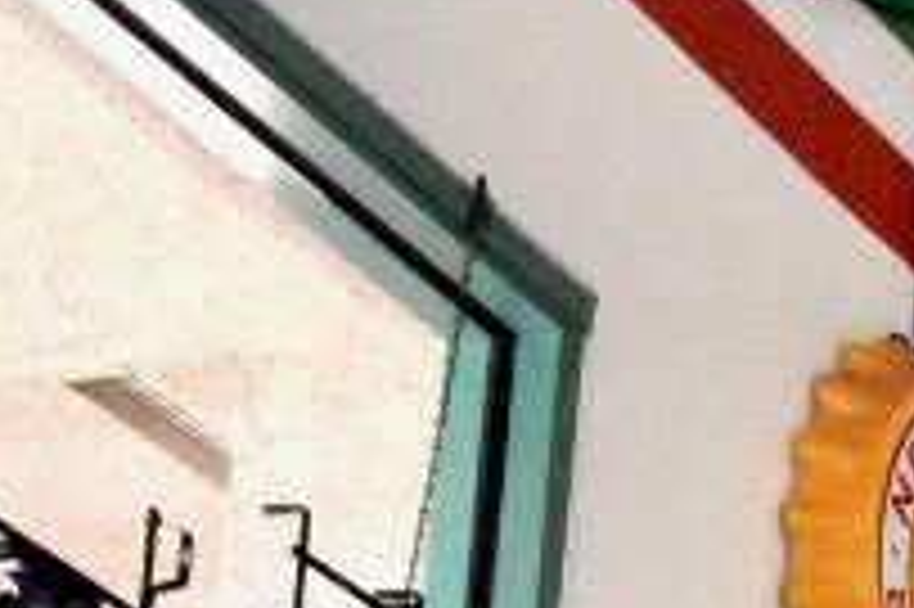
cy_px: 2009
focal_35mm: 216
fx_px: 5479
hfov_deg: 9.1
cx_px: 1616
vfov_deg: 5.8
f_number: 5.6
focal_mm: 18
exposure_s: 1/2000
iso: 6400
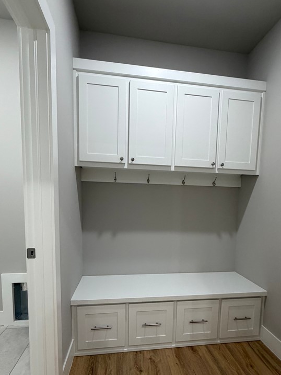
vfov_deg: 80.8
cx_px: 155
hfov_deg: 65.8
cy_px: 224
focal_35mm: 20
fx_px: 216
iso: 250
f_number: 2.2
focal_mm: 2.22
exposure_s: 1/120
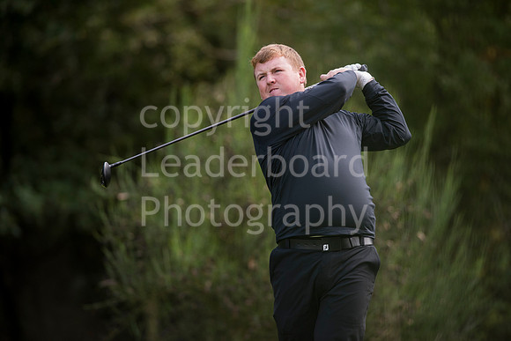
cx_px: 256
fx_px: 4259
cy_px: 170
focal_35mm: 300
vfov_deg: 4.6
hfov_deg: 6.9
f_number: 4
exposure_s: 1/1250
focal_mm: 300
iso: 640
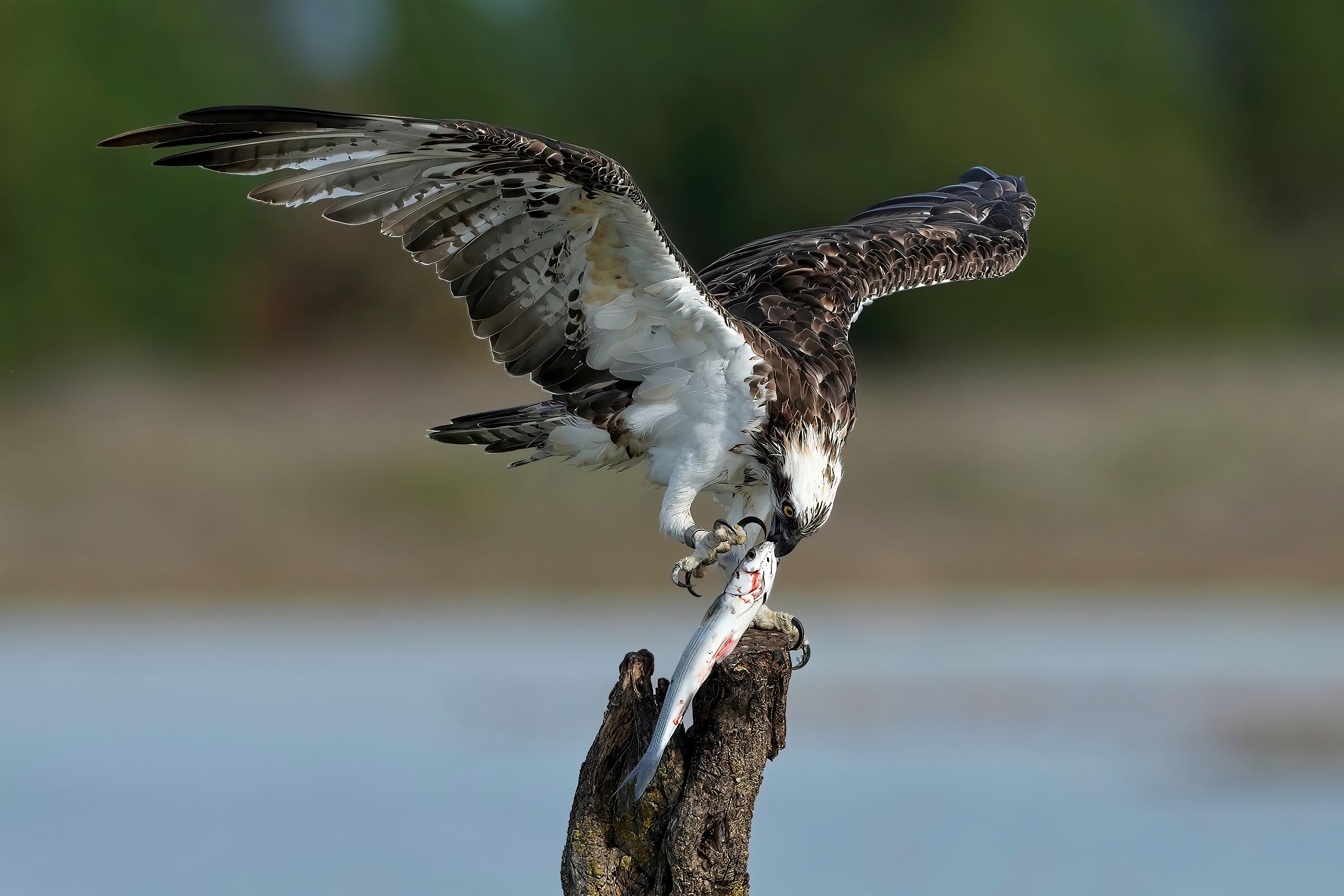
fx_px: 33597
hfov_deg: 2.3
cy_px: 448
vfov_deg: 1.5
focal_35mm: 900
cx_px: 672
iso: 640
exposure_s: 1/3200
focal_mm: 600
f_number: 5.6
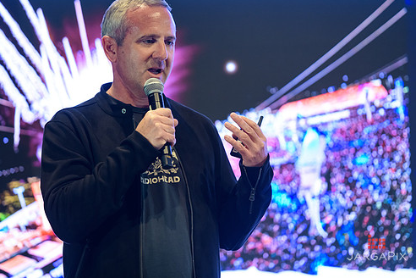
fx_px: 2519
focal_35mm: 218
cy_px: 115
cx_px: 183
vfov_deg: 6.3
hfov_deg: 9.4
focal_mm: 185
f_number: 3.2
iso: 1600
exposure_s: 1/200
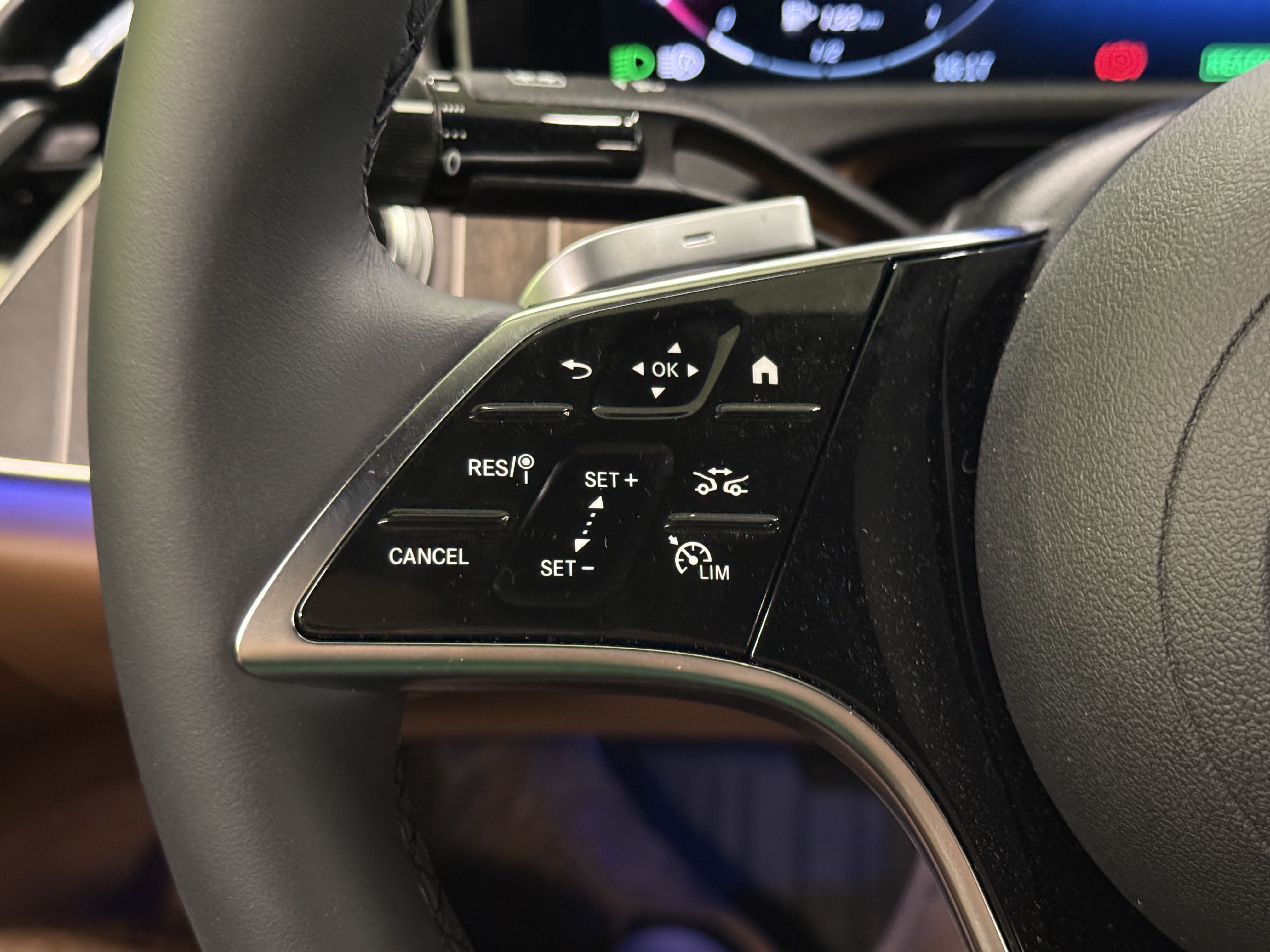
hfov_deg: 39.7
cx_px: 635
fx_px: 1761
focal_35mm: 48
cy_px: 476
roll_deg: +0.8
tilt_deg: -29.8
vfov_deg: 30.3
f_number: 1.78
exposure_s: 1/25
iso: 500
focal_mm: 6.76
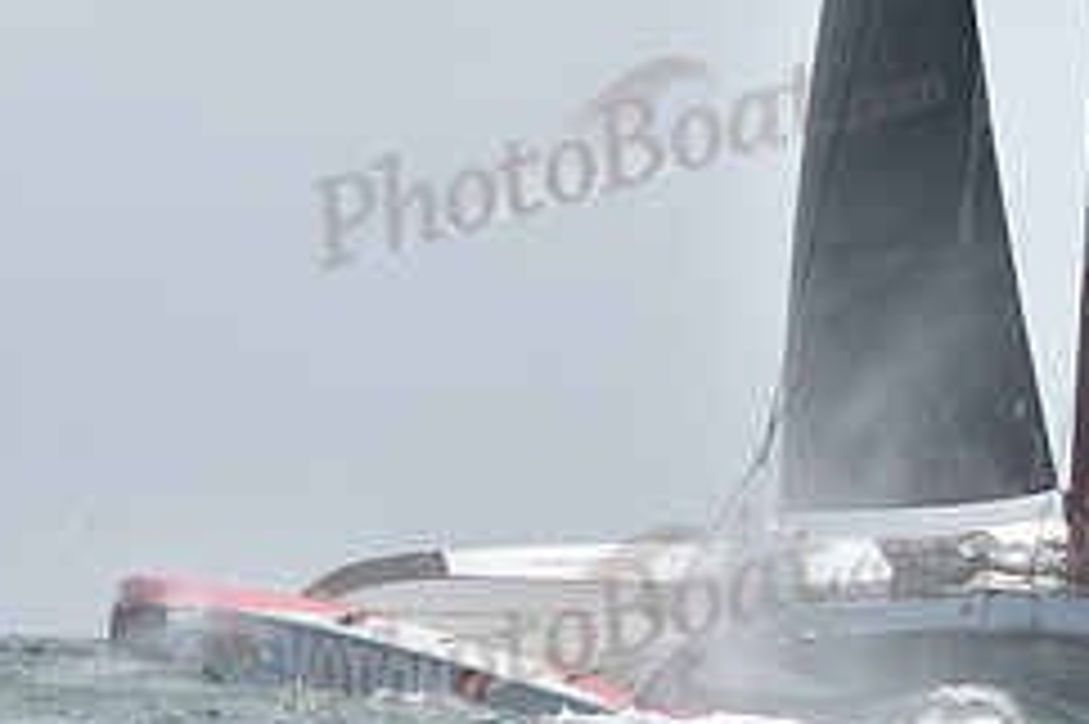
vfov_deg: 8.2
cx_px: 1184
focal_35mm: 168
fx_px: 5078
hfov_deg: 12.1
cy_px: 322
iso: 320
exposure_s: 1/1000
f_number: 10
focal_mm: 70
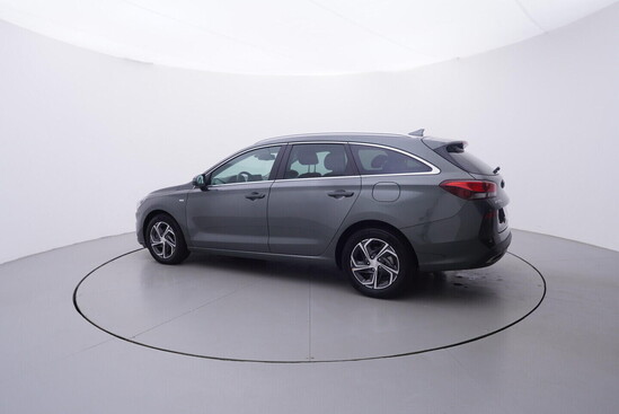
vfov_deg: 56.2
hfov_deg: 77.3
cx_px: 310
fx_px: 387
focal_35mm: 22
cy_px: 207
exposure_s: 1/80
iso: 200
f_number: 5
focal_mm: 15
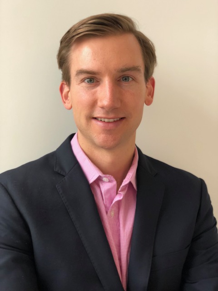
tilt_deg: -3.4
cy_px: 146
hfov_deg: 28.0
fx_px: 437
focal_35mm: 52
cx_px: 109
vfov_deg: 36.8
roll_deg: -0.8
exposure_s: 1/60
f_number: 2.4
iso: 160
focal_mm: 6
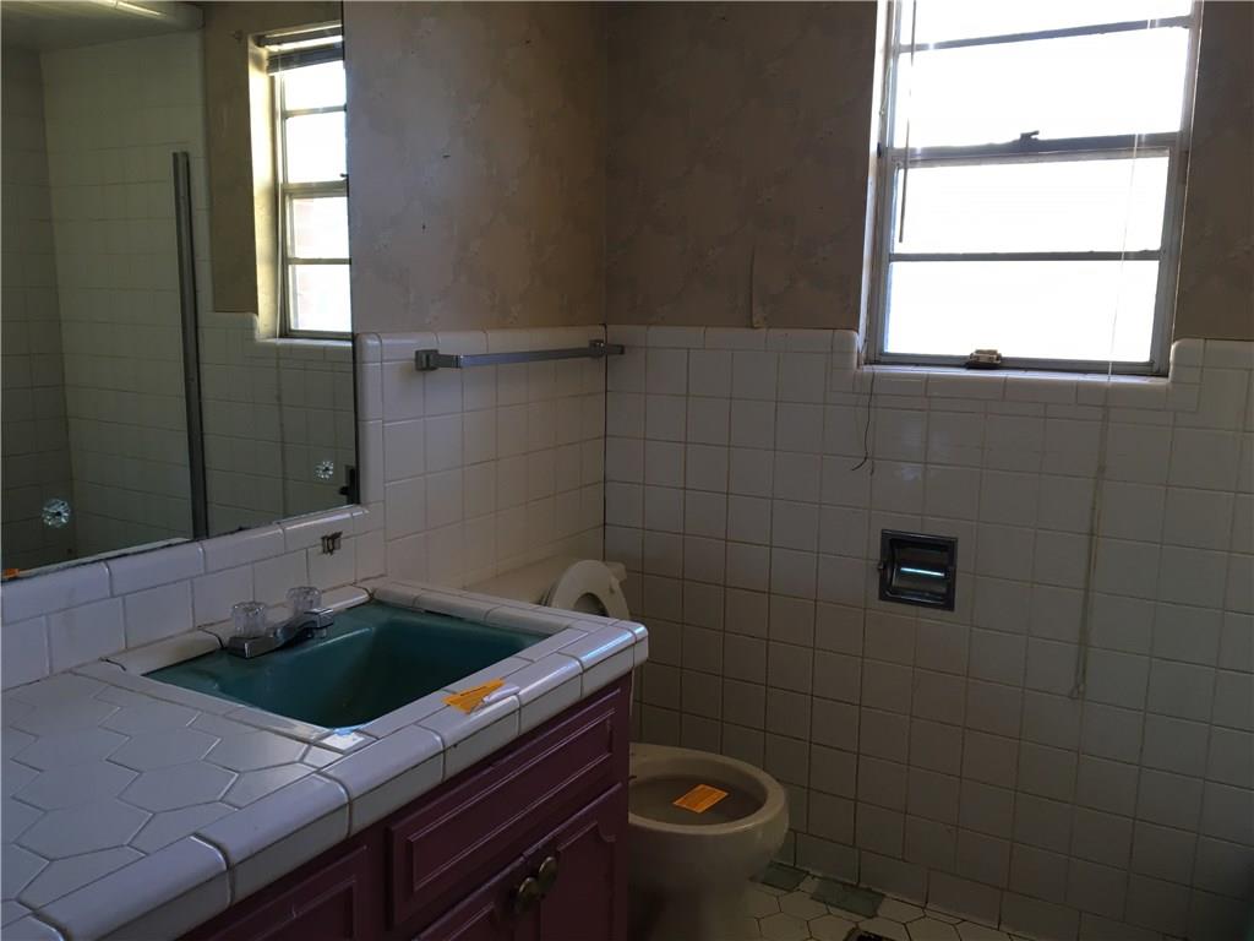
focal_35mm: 29
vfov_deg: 48.2
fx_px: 1051
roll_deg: -0.4
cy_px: 470
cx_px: 627
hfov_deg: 61.7
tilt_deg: -10.3
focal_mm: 4.15
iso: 64
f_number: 2.2
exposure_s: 1/30
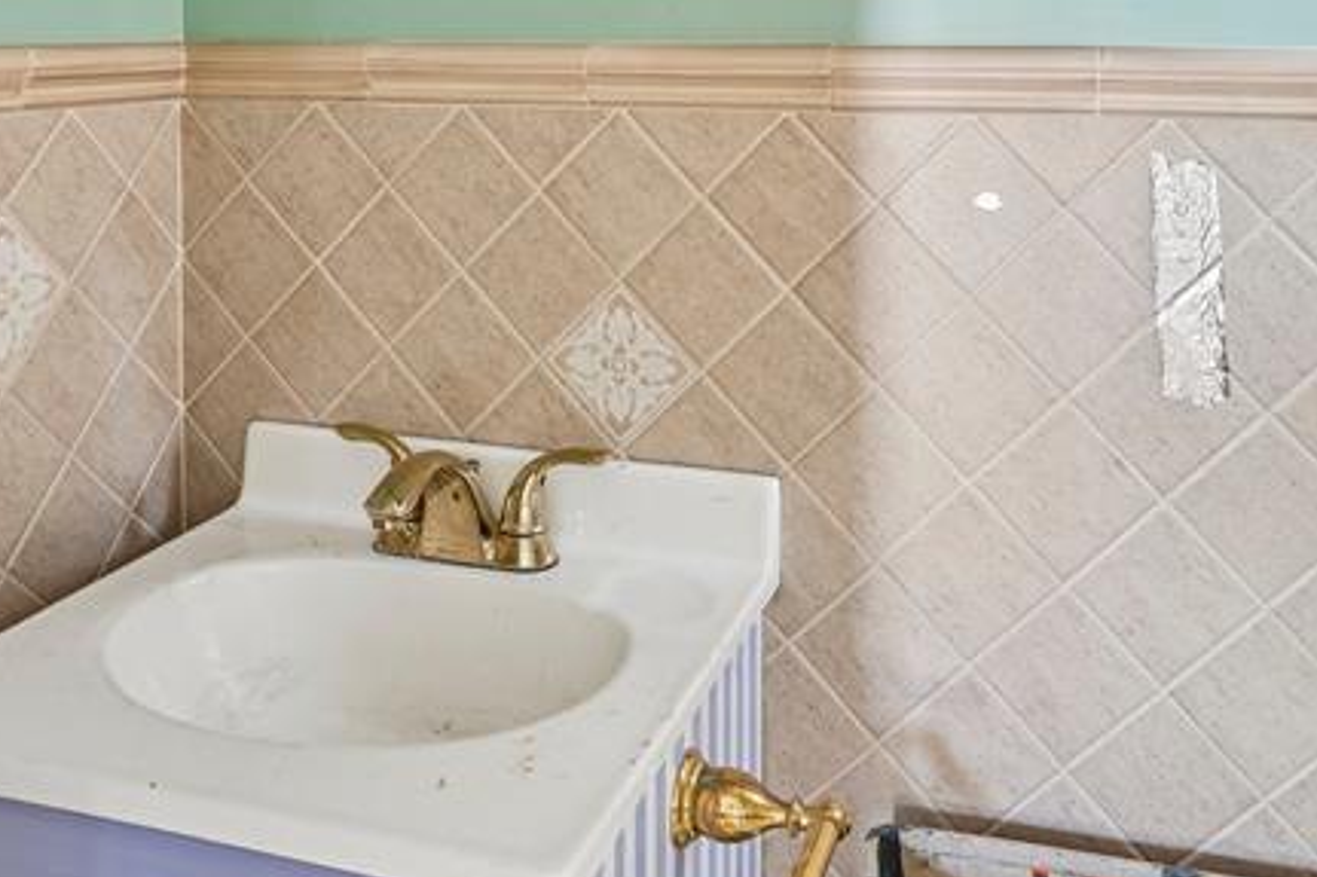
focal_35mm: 39
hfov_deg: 49.3
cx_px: 684
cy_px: 12
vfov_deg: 31.6
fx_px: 1433
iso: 400
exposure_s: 1/1.67
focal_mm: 16.5
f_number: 8
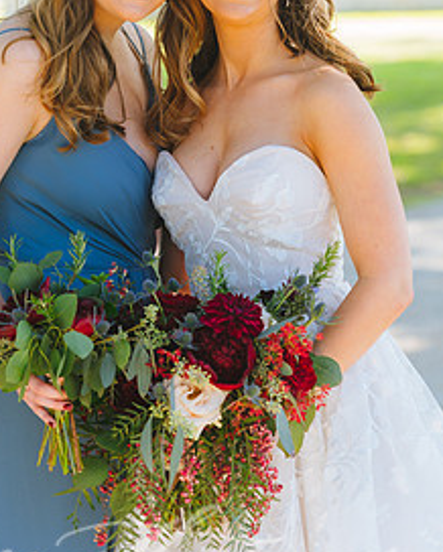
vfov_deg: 10.7
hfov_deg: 8.6
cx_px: 160
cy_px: 191
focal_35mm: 180
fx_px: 2947
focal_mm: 116
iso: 160
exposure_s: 1/100
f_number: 2.8
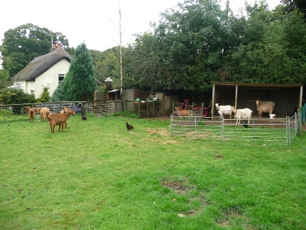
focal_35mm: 28
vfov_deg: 49.7
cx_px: 153
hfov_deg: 63.4
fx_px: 248
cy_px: 115
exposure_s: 1/160
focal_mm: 4.7
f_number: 3.3
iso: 100
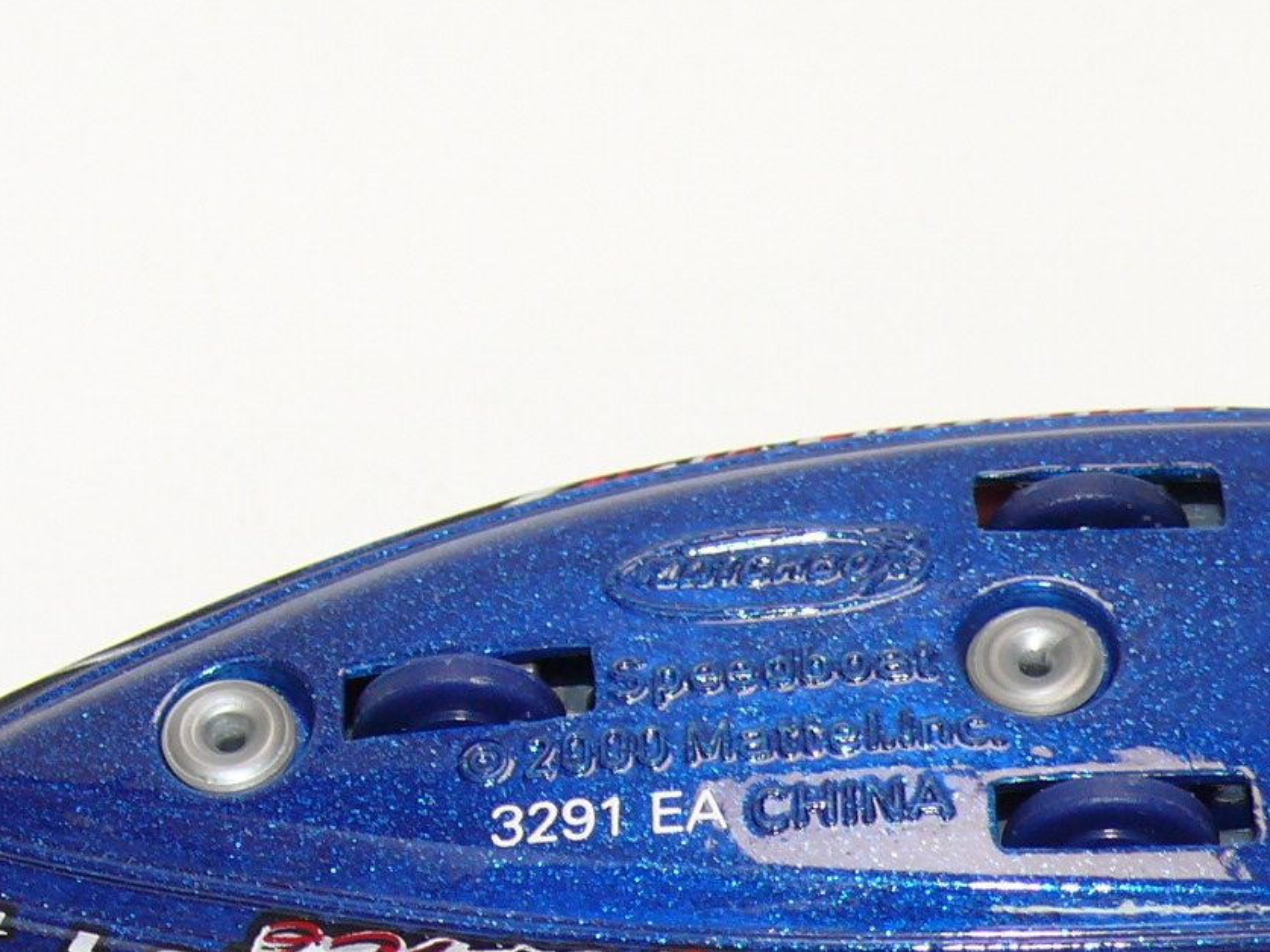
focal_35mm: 197
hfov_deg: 10.0
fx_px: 7224
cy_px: 708
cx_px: 683
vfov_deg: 7.5
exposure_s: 1/30
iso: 100
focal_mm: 13.6
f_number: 4
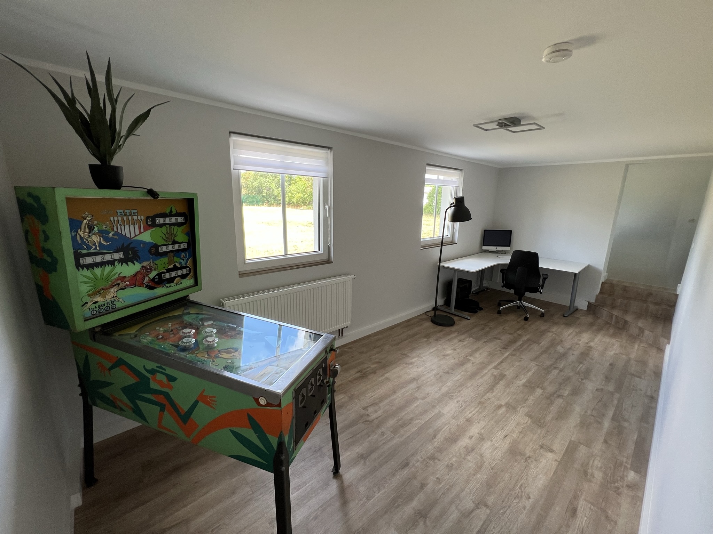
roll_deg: -0.9
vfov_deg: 89.9
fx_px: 268
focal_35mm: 13
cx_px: 356
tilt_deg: -14.3
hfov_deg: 106.2
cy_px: 267
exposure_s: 1/99
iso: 50
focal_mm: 1.57
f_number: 1.8
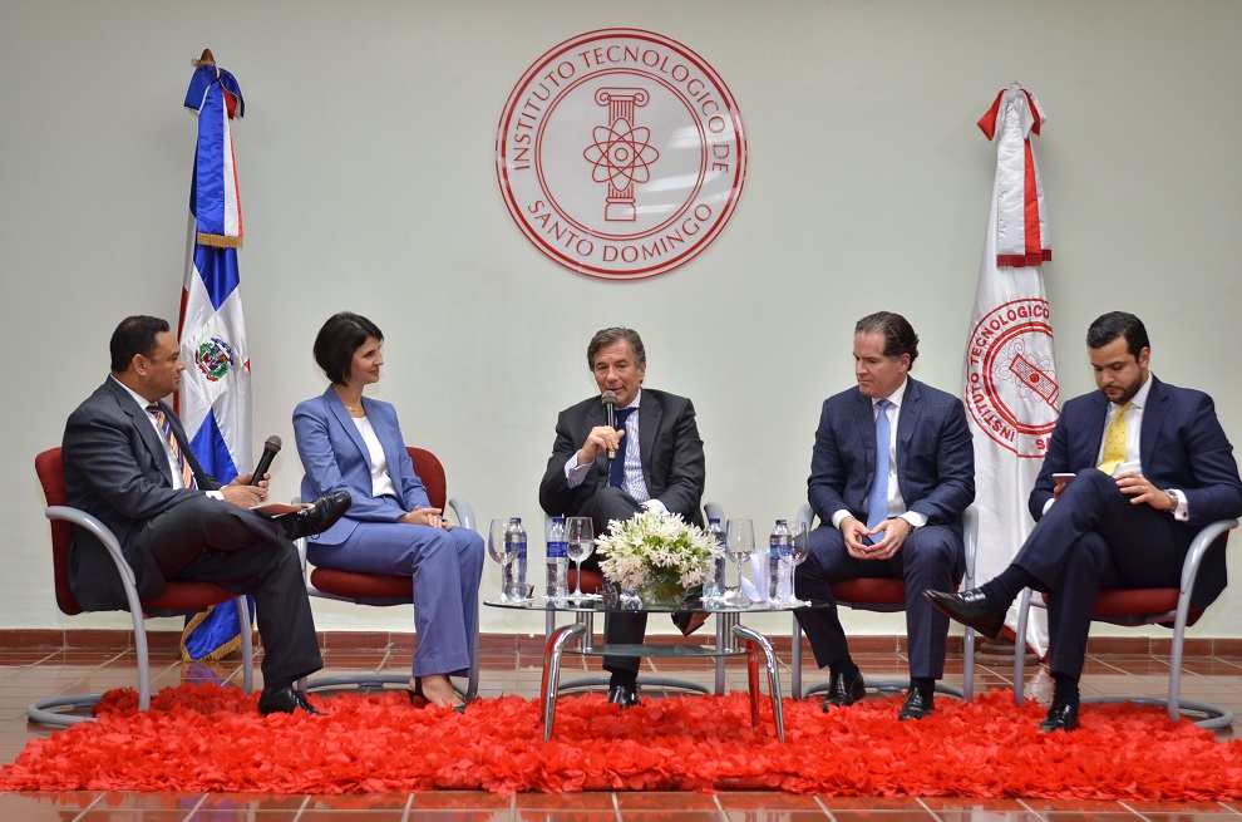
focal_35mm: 63
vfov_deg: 21.5
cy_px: 411
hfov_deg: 32.0
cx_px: 621
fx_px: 2168
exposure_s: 1/100
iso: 320
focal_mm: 42
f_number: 3.5
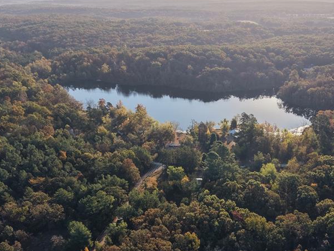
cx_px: 218
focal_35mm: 41
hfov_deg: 45.2
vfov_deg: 34.4
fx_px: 396
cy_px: 188
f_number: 1.8
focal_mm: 8.67
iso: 400
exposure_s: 1/120
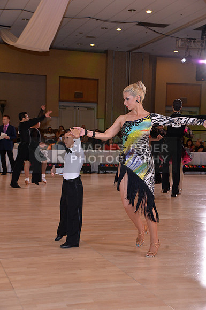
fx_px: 473
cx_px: 103
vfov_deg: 36.3
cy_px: 155
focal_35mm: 55
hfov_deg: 24.5
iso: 2000
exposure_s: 1/250
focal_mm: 55
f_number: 6.3
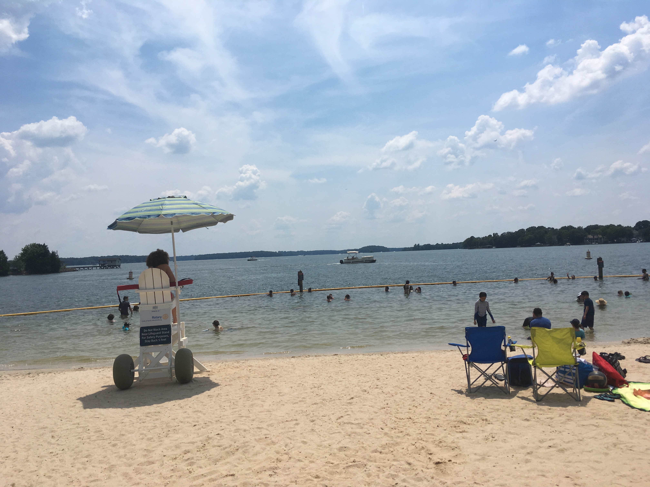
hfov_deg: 61.7
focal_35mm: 29
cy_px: 244
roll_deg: +2.5
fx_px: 545
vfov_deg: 48.2
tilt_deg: -0.1
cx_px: 325
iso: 25
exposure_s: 1/4049
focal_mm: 4.15
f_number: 2.2
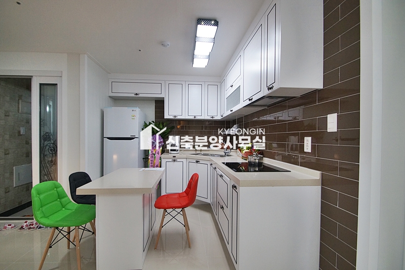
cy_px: 135
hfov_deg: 100.4
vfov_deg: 77.2
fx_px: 169
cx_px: 202
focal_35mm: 15
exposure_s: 1/160
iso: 800
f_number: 3.5
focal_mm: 10
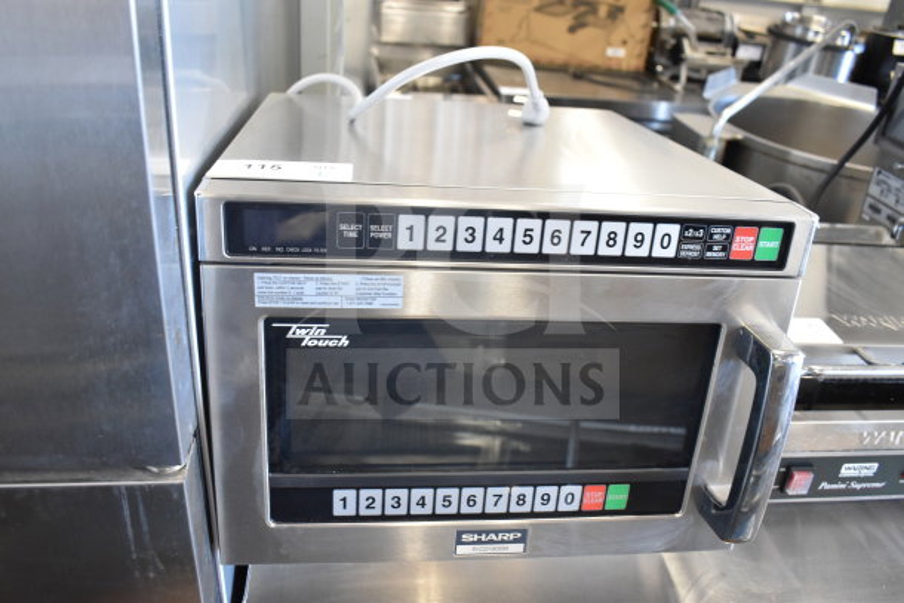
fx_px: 753
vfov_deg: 43.6
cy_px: 302
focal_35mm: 30
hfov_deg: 61.9
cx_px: 452
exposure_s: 1/30
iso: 1250
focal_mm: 20
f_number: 3.5
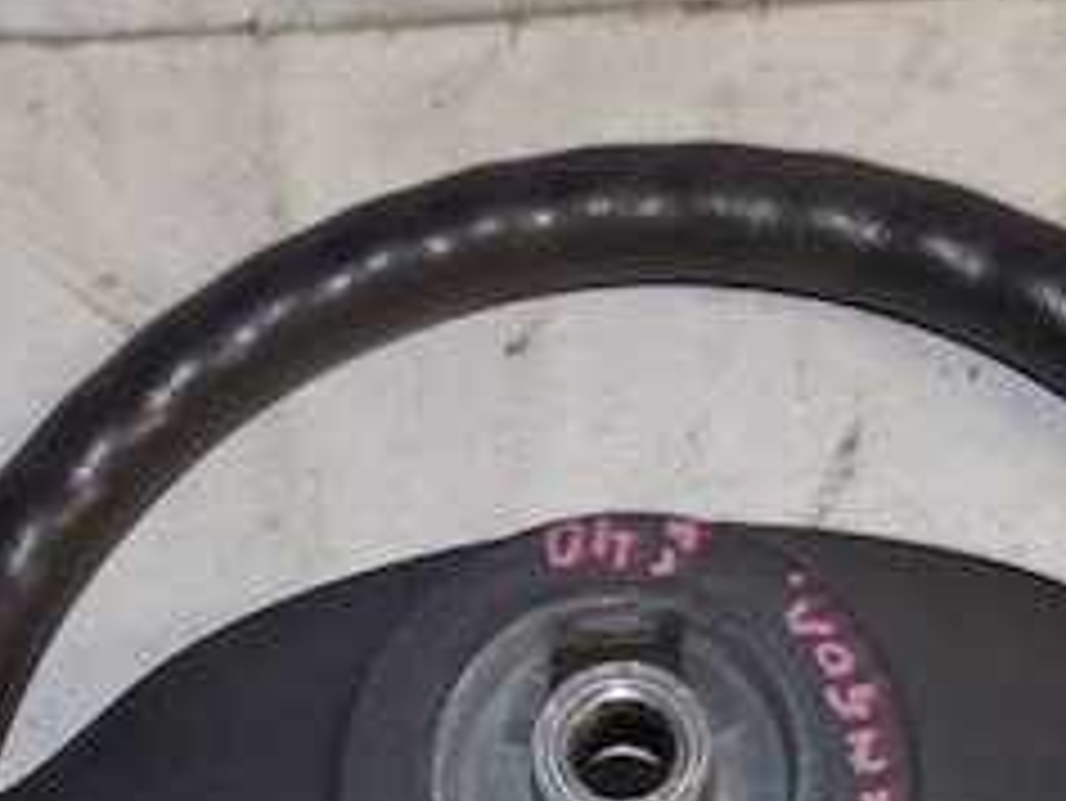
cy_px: 1044
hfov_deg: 31.2
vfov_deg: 21.4
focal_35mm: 62
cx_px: 495
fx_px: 1910
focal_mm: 4
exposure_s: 1/30
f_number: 3.1
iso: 200
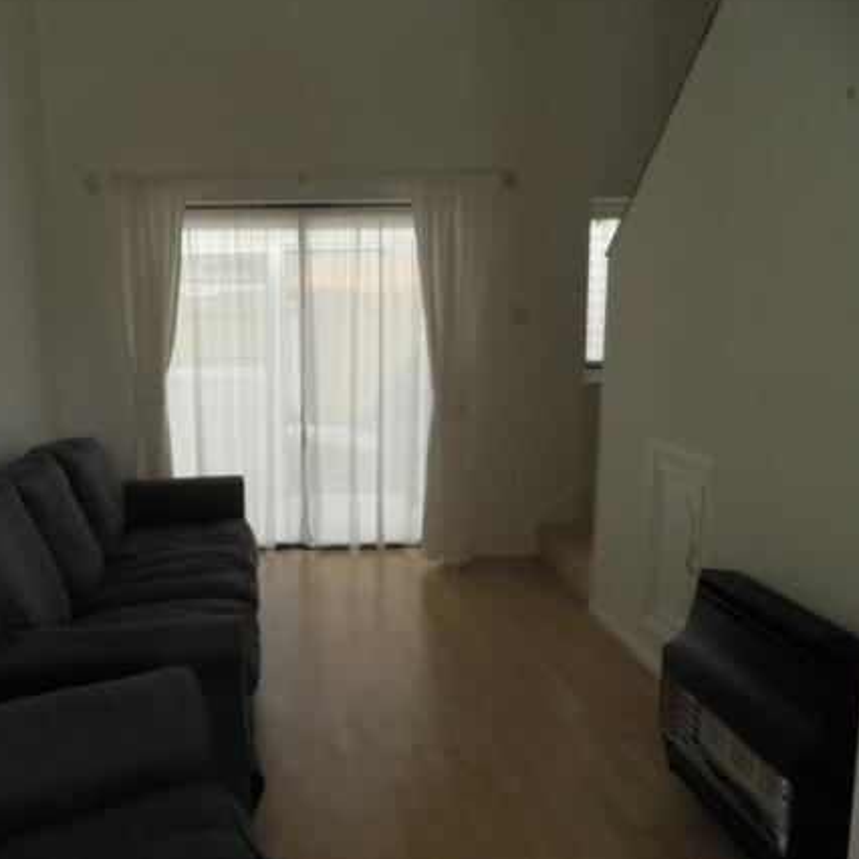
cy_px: 426
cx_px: 305
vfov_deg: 55.6
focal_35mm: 29
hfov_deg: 54.8
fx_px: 814
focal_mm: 4.3
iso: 64
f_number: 3.3
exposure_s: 1/125
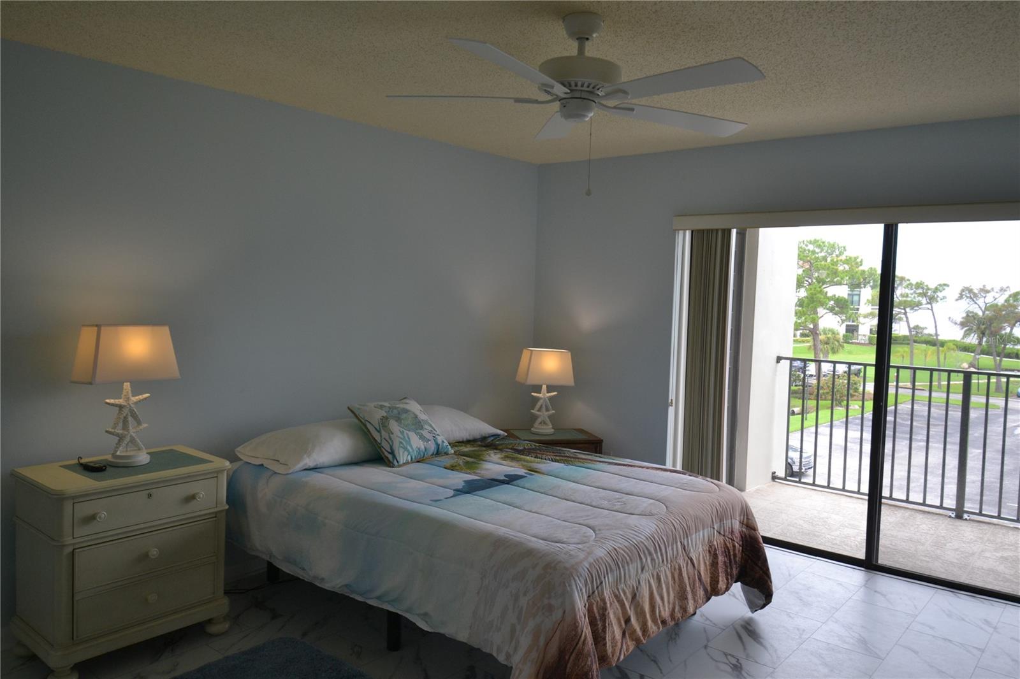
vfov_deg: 50.4
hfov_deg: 70.4
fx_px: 722
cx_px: 510
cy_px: 340
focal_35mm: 26
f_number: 5.6
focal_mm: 17
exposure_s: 1/125
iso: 360
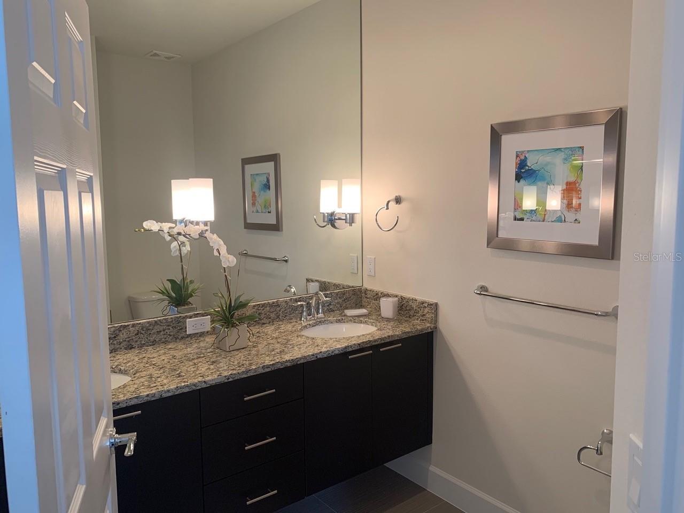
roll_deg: +0.4
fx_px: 514
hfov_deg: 67.3
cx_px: 342
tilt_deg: -5.4
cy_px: 256
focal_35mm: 26
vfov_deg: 53.1
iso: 80
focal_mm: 4.25
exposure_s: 1/60
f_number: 1.8
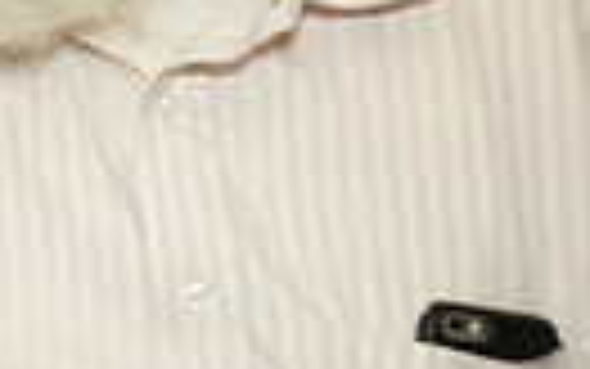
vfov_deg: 9.3
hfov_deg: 13.0
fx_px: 2252
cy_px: -70
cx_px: -585
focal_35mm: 140
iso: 500
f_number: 4.5
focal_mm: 31
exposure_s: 1/80
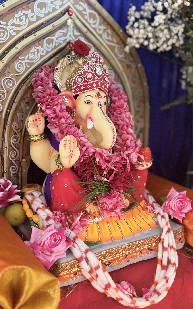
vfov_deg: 50.3
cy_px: 139
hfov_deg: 32.6
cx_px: 124
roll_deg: -2.8
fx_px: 328
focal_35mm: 39
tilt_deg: -6.8
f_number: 1.78
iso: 640
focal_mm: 6.76
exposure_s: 1/50
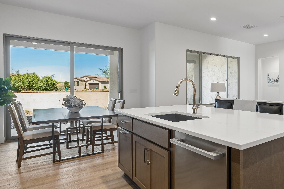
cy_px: 91
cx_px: 236
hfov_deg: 65.5
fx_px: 189
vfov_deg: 53.1
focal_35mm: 24
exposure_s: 1/25
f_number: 8
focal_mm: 14
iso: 400
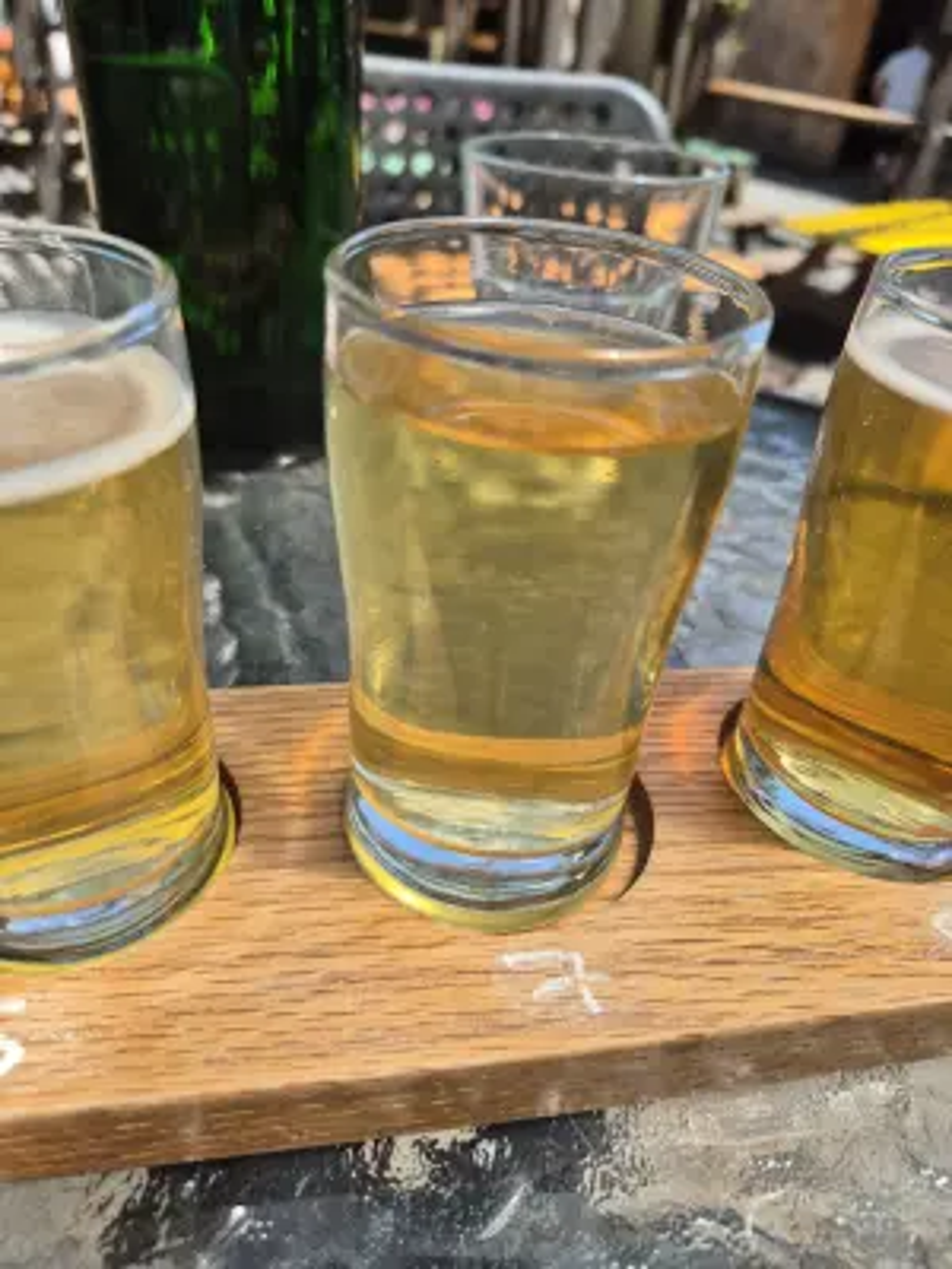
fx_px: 843
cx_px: 476
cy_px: 634
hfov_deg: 58.9
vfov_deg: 73.9
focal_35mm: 23
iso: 25
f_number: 1.8
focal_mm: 5.4
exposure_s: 1/578
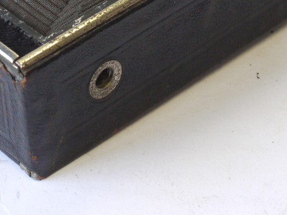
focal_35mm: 151
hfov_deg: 13.0
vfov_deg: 9.7
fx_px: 1252
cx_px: 88
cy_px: -8
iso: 800
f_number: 7.1
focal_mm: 30
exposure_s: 1/80
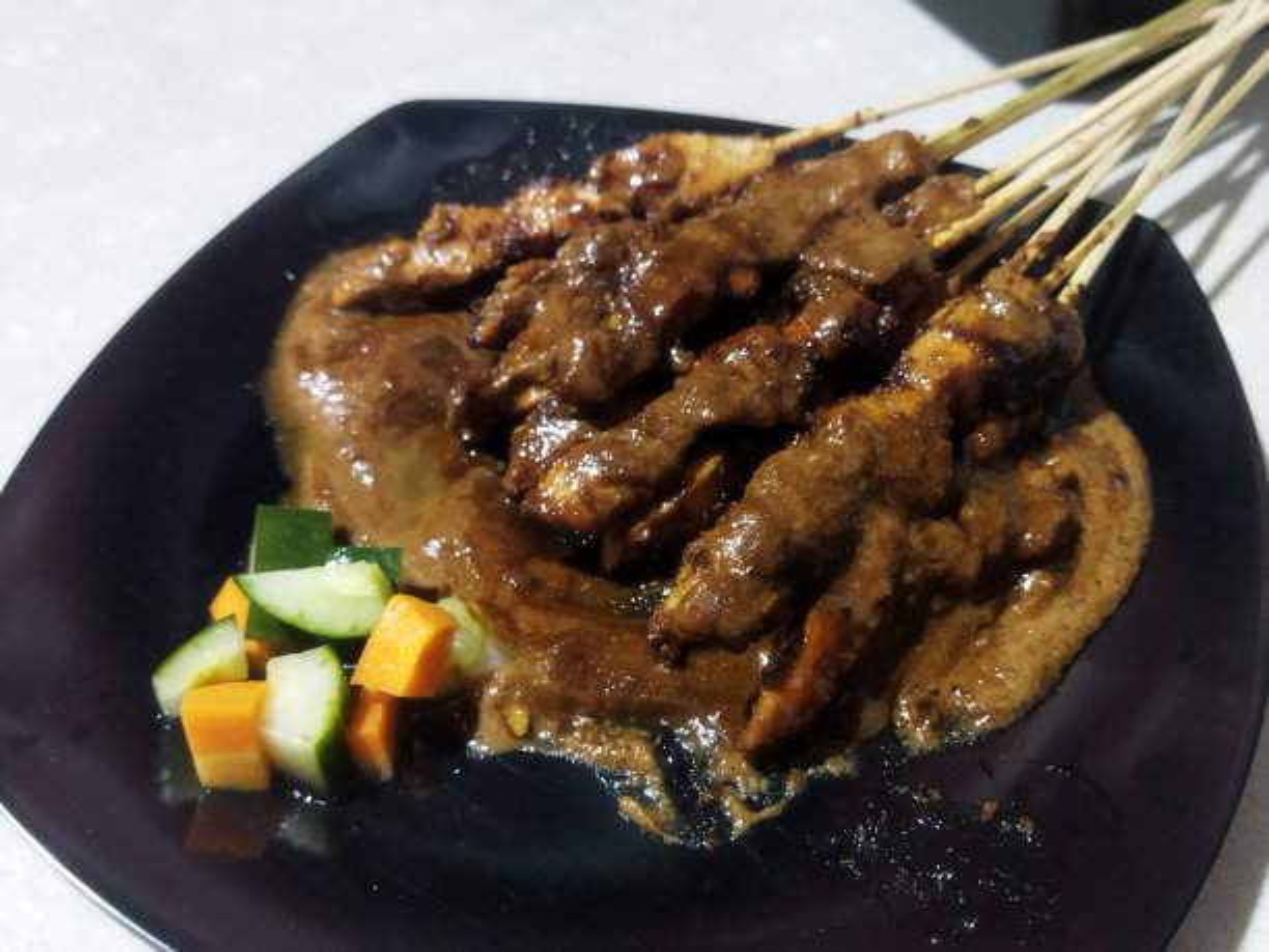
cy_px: 476
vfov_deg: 51.4
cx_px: 634
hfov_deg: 65.3
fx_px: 990
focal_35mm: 27
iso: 328
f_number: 1.79
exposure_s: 1/25
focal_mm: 4.71
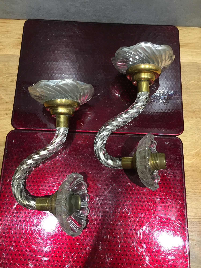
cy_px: 134
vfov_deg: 61.7
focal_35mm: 29
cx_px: 100
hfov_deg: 48.2
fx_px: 225
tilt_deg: -74.7
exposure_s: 1/33
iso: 200
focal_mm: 4.15
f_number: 2.2
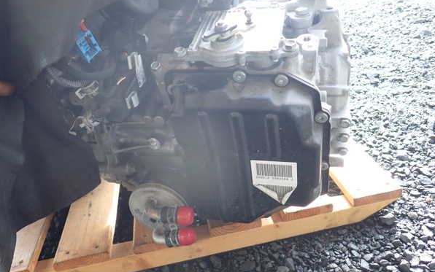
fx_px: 380
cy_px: 133
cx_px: 218
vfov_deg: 39.5
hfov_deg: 59.6
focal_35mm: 32
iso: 200
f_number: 2.3
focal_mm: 5.4
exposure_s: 1/60
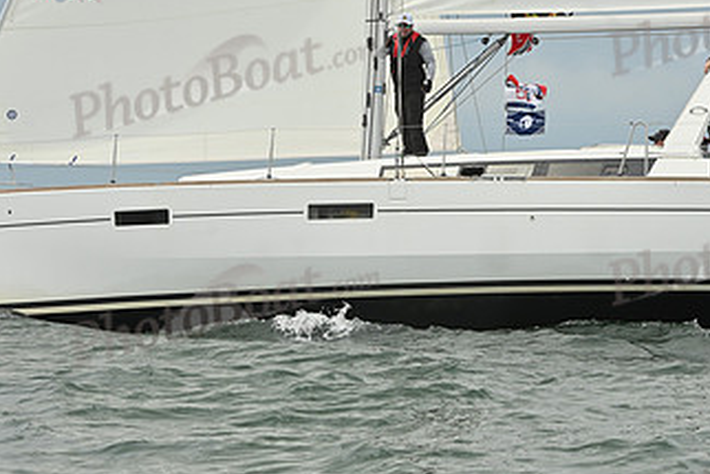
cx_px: 496
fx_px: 2664
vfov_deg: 10.2
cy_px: 164
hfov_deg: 15.1
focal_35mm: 135
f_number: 8
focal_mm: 75
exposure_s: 1/2000
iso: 320
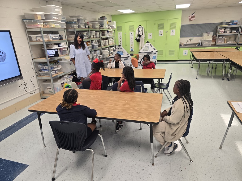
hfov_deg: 73.9
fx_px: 161
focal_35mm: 23
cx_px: 121
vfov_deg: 58.9
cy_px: 90
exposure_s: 1/120
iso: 125
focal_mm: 6.3
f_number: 1.7
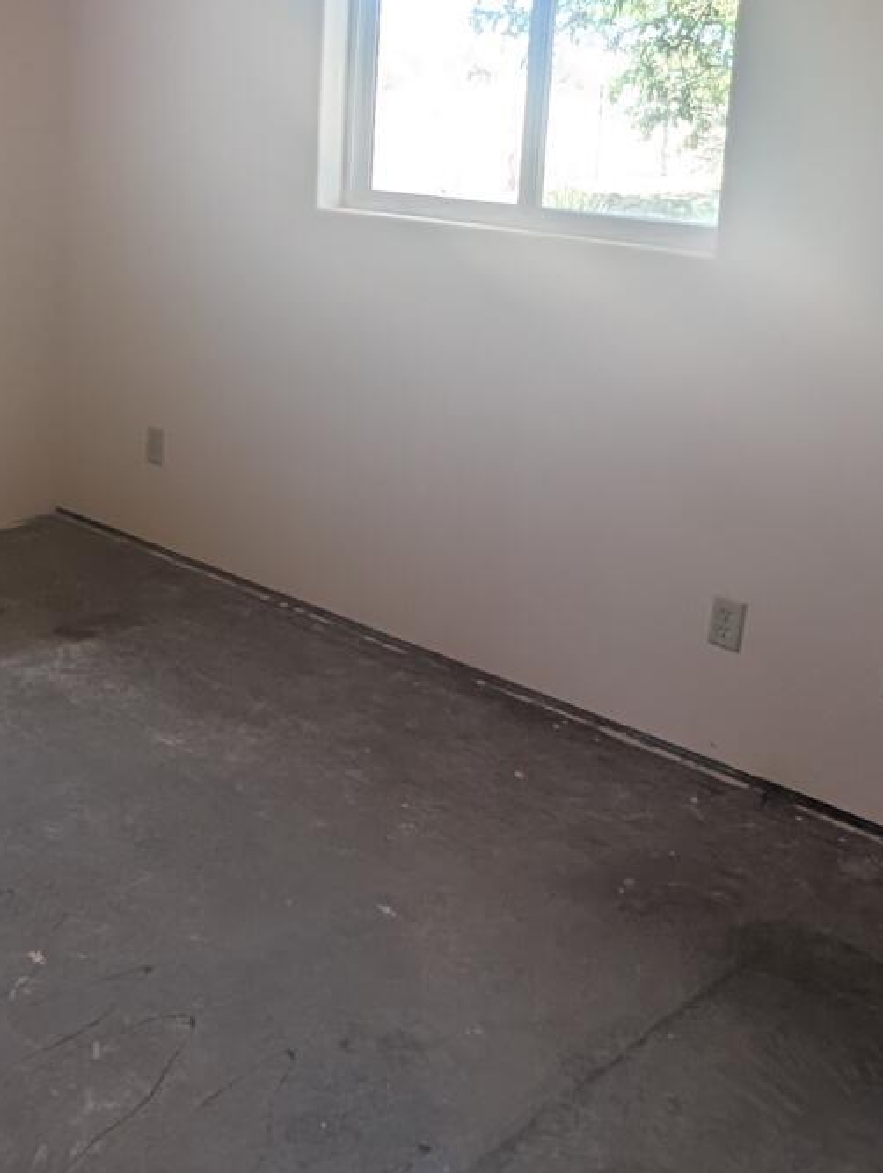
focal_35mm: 39
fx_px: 1323
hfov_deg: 35.3
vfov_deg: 46.4
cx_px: 135
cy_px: 317
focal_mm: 1.95
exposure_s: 1/72.9
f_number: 2.2
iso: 48
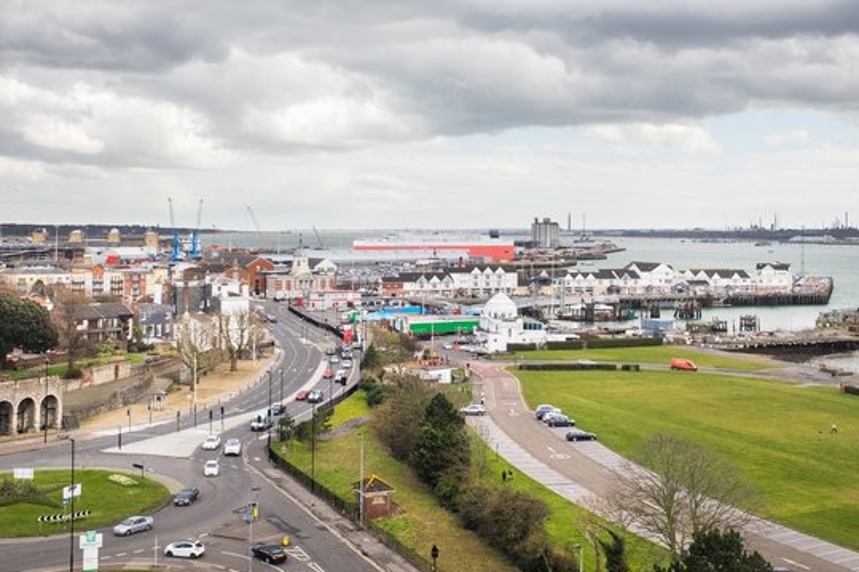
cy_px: 189
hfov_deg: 42.7
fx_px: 1097
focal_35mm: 46
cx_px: 457
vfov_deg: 29.0
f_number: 8
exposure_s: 1/320
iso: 200
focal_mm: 20.6
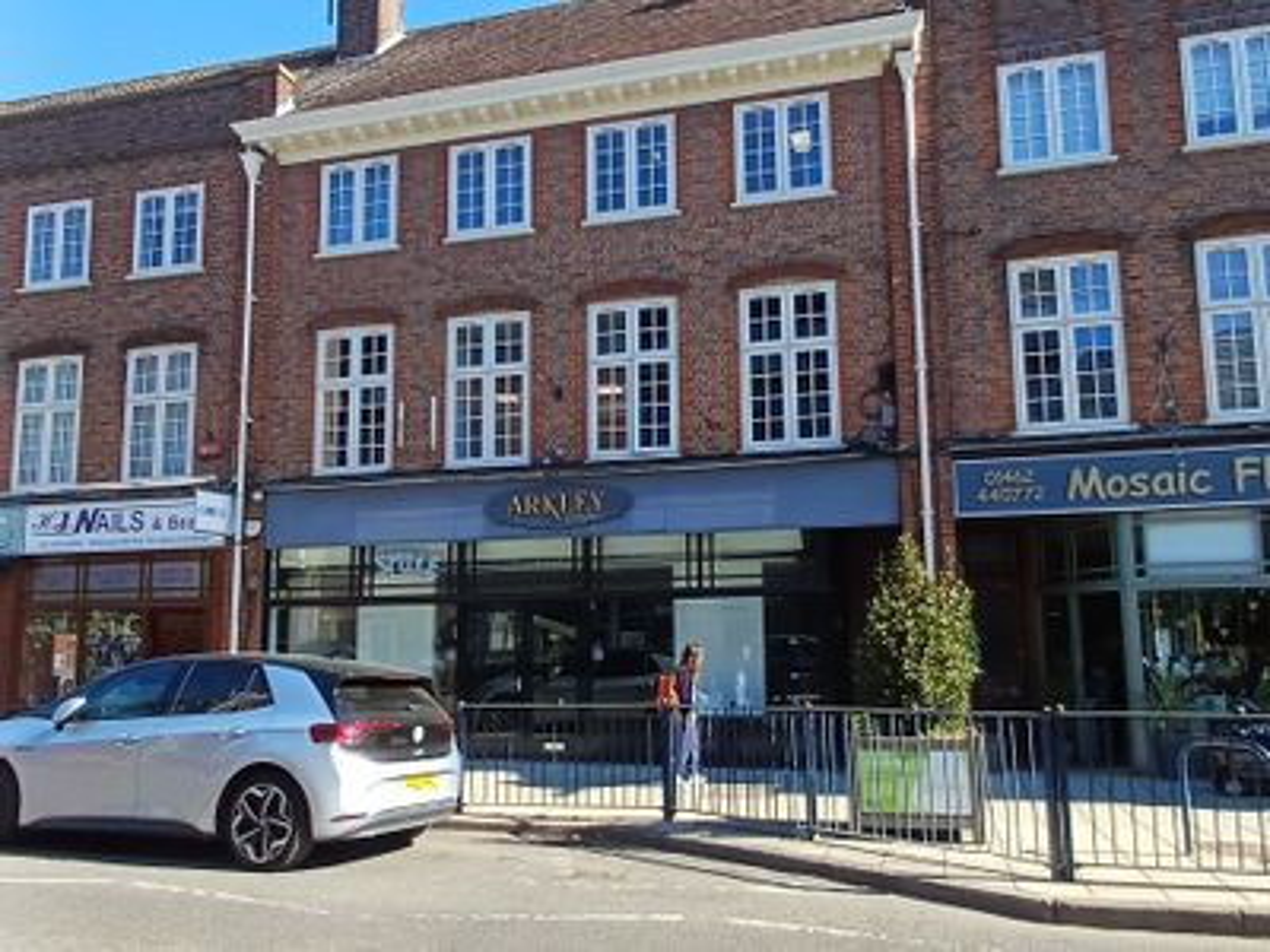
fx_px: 587
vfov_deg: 78.1
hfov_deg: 94.5
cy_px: 476
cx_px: 635
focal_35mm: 16
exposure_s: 1/403
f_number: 2.2
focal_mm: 1.64
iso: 40
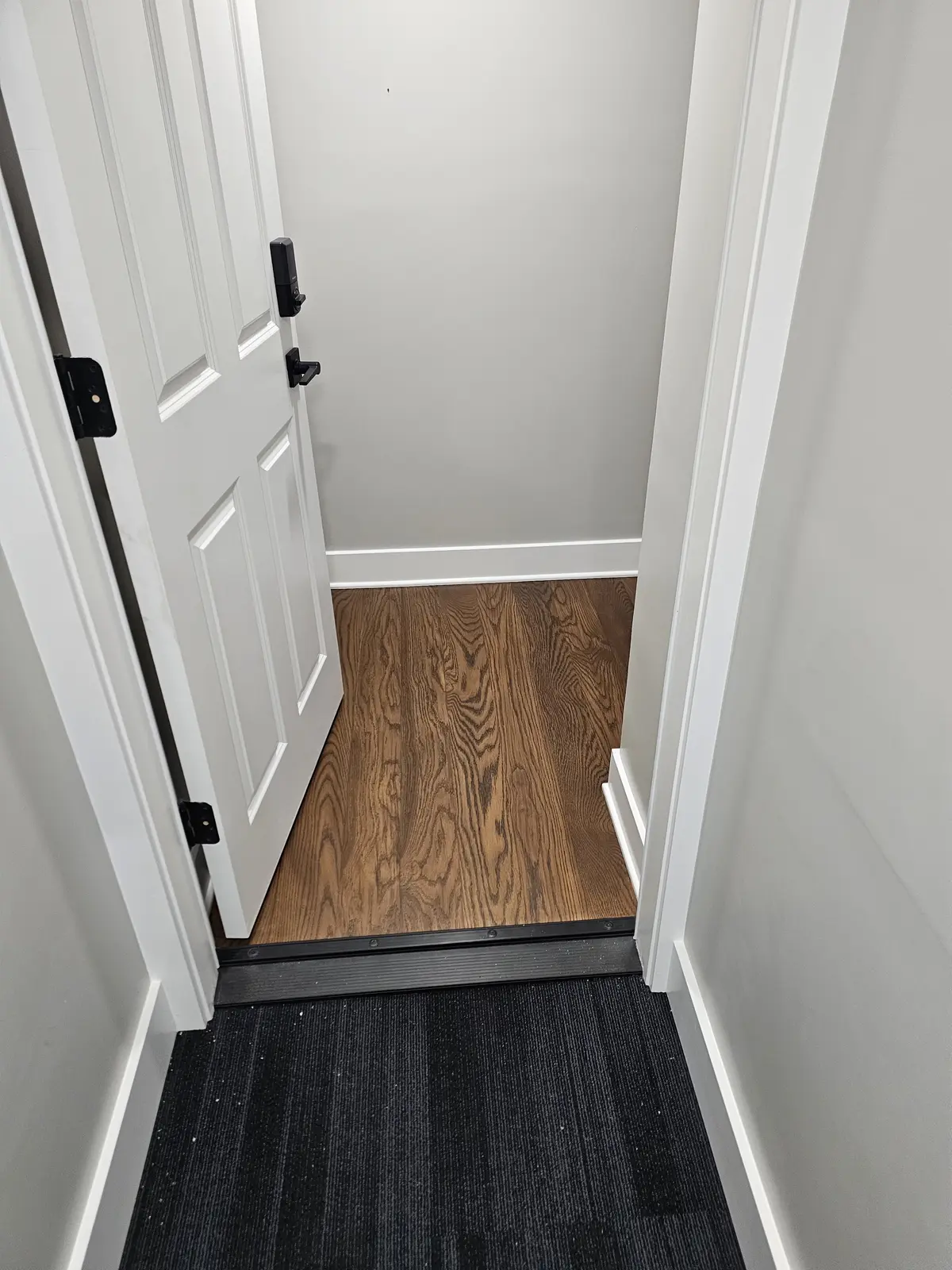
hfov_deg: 58.9
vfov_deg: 73.9
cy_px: 635
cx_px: 476
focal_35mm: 23
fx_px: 843
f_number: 1.7
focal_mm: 6.3
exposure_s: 1/120
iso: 400
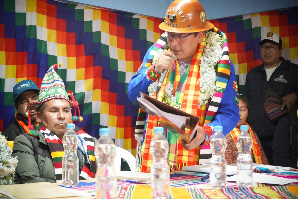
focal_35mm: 66
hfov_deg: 30.5
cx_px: 149
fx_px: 546
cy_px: 100
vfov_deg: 20.6
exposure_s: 1/160
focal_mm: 66
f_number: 5.6
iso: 10000
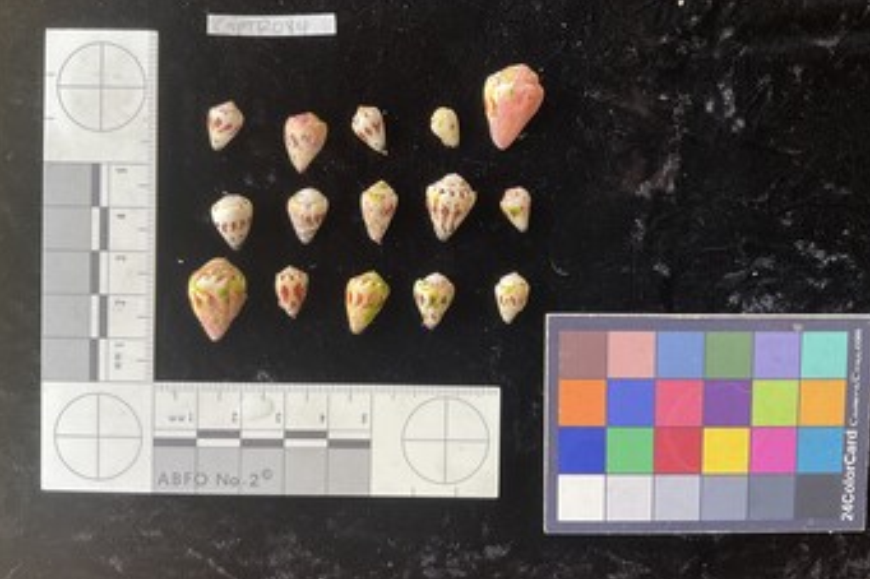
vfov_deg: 42.2
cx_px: 436
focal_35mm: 31
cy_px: 261
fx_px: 749
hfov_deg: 60.3
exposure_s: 1/60
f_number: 1.8
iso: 40
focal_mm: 3
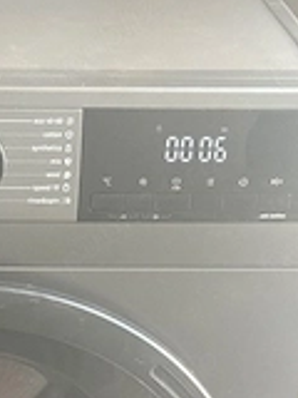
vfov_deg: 16.0
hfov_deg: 12.1
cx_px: -40
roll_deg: -3.8
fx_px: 1377
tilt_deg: -34.8
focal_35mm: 120
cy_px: 433
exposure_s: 1/60
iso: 100
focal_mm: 6.76
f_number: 1.78
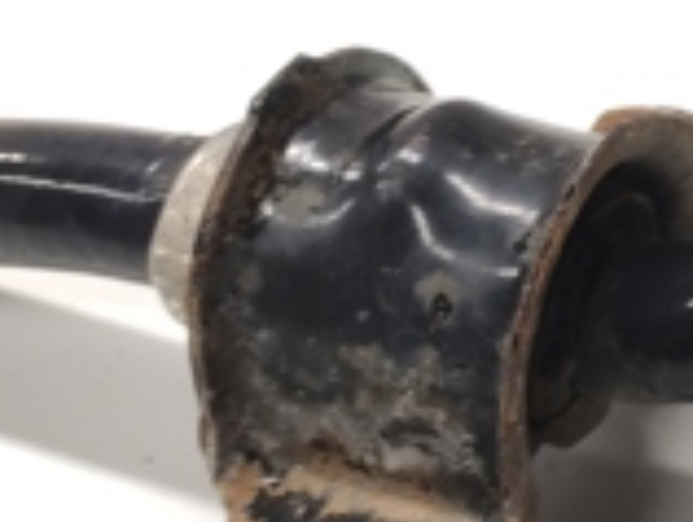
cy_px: -149
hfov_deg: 16.9
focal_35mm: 101
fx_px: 2025
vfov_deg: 14.1
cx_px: 1149
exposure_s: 1/50
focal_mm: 5.43
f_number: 1.89
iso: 123
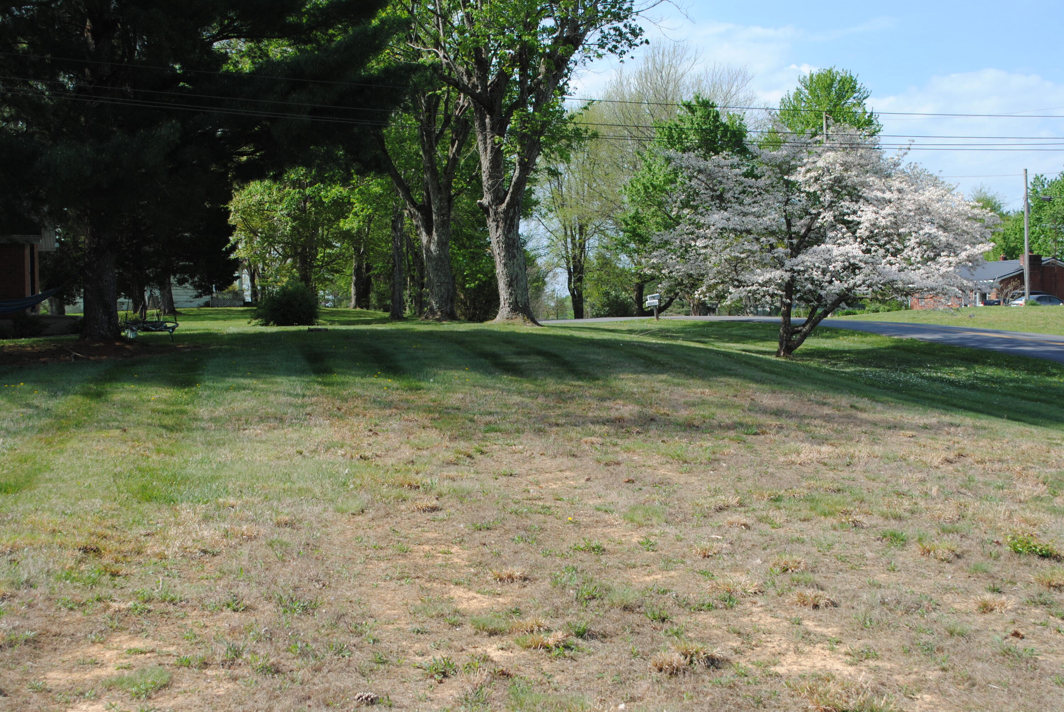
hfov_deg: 41.1
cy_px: 356
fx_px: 1420
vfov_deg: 28.1
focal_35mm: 48
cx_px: 532
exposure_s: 1/200
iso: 100
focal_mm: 32
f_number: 7.1
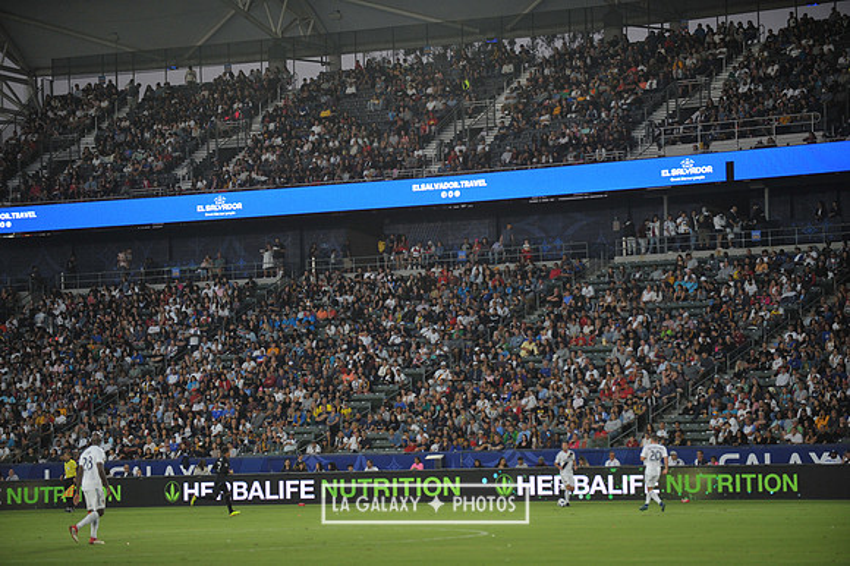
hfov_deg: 15.2
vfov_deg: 10.1
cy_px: 283
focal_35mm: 135
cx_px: 425
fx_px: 3186
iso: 1250
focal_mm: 135
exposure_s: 1/1000
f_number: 2.8
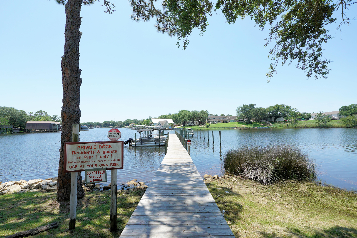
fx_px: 149
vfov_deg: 77.3
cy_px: 119
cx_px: 178
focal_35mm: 15
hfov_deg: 100.4
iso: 100
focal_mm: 10
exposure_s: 1/200
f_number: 7.1
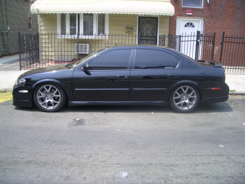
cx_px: 122
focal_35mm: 35
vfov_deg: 40.7
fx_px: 248
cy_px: 92
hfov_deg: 52.6
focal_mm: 5.8
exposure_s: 1/640
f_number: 2.6
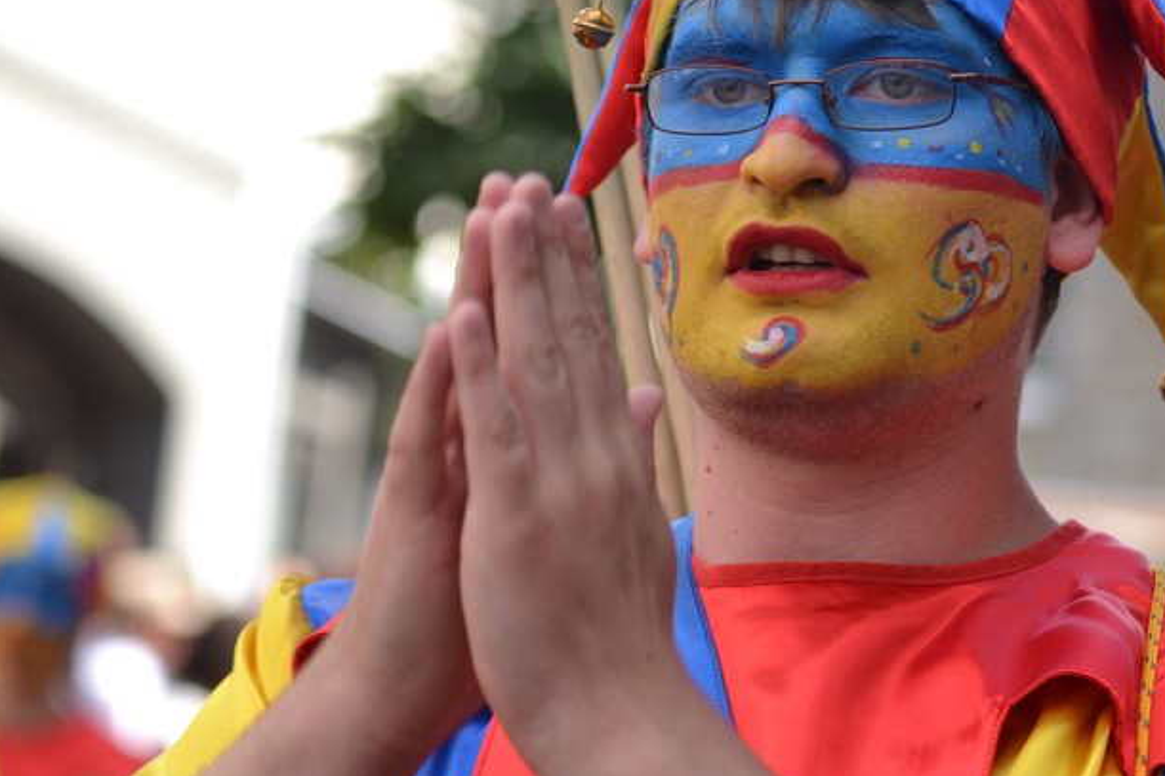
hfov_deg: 13.1
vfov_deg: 8.8
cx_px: 814
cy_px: 399
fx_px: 5047
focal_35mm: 156
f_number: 2.8
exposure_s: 1/400
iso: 100
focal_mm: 62
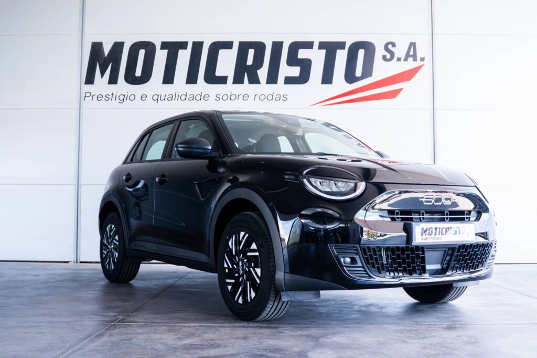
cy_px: 179
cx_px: 268
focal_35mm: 43
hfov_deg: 45.4
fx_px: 641
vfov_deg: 31.2
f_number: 2.8
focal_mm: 28.9
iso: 1000
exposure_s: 1/640
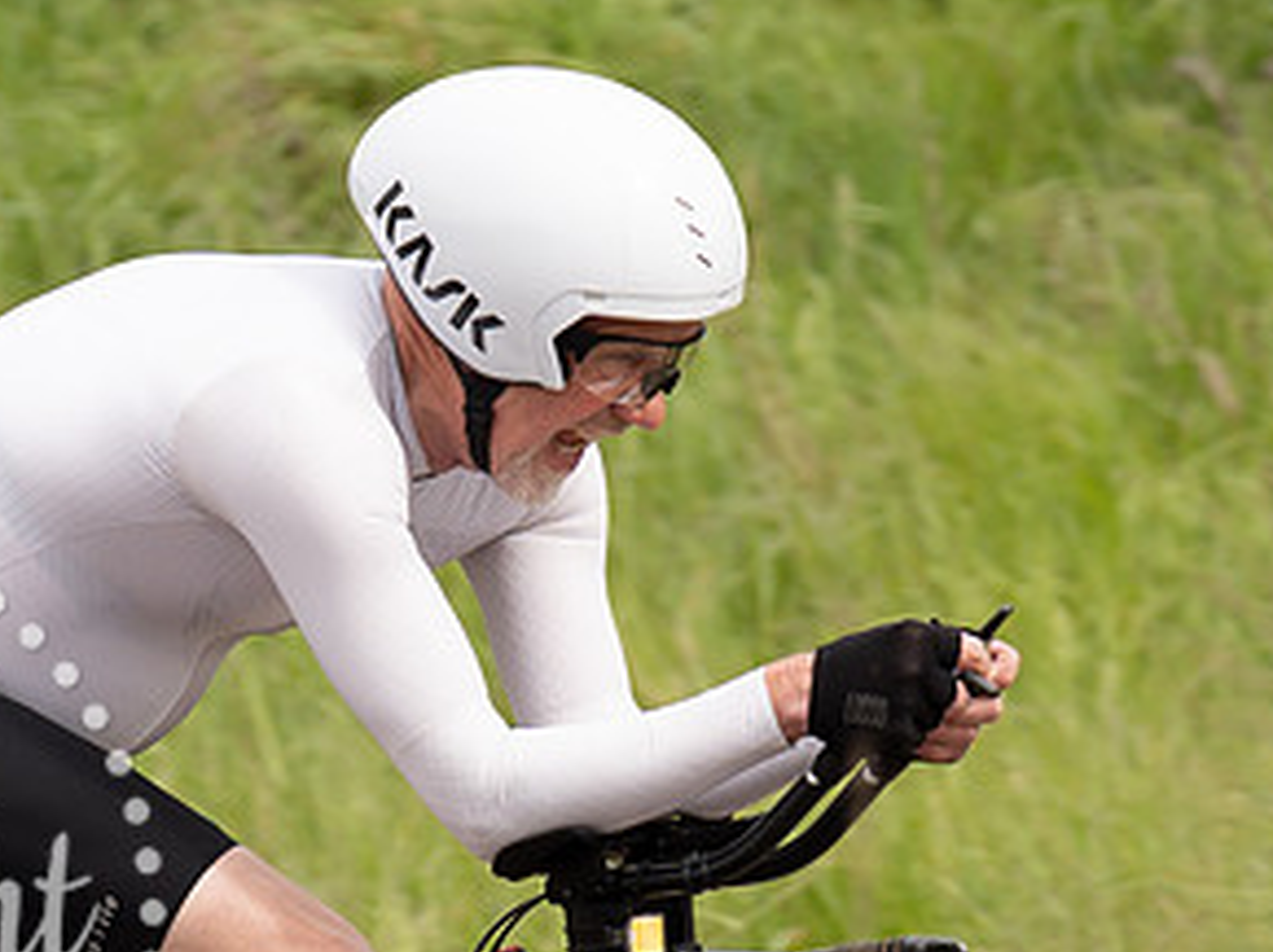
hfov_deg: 1.8
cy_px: 302
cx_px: 67
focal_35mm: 1128
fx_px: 41448
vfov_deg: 1.3
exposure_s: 1/800
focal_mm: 200
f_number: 4
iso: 125
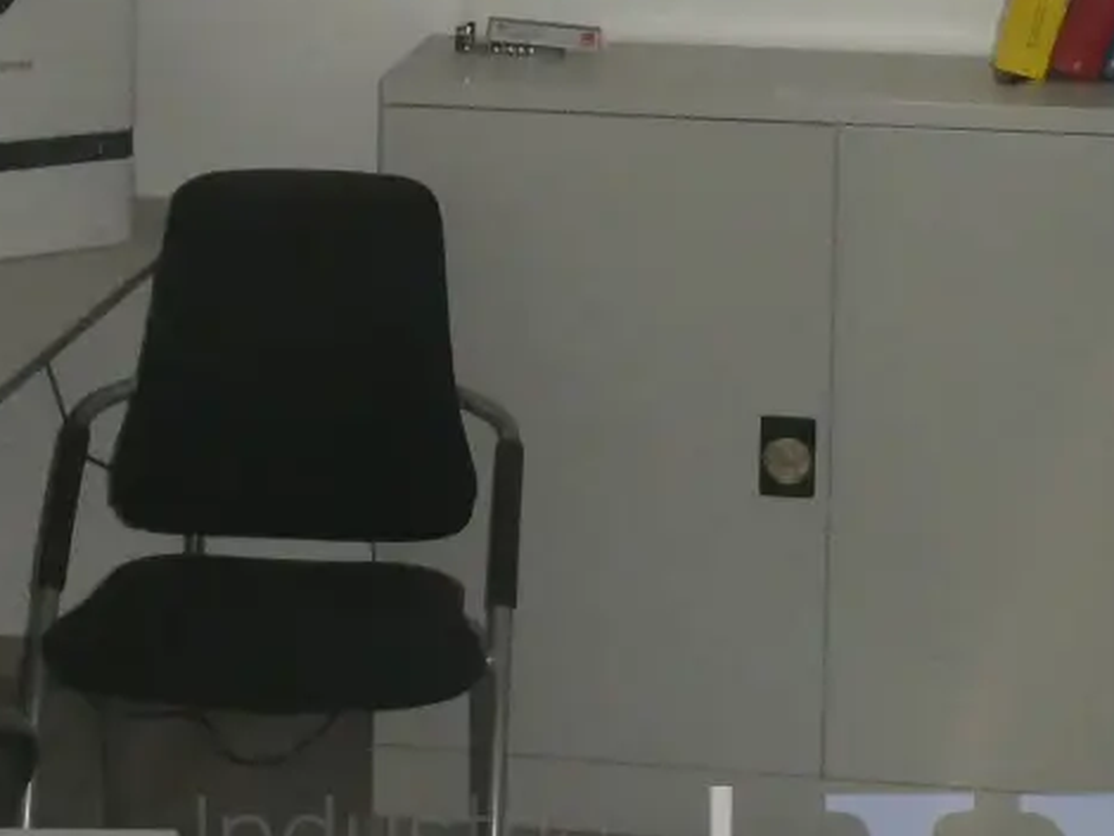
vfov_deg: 14.5
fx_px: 3155
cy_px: -225
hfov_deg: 19.9
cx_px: 334
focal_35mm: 98
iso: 640
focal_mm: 4.3
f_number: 3.3
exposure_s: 1/60
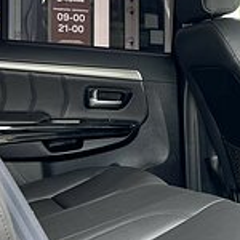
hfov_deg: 19.9
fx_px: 659
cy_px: 80
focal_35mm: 84
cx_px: 246
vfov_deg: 20.6
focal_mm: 5.7
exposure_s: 1/121
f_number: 1.5
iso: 50
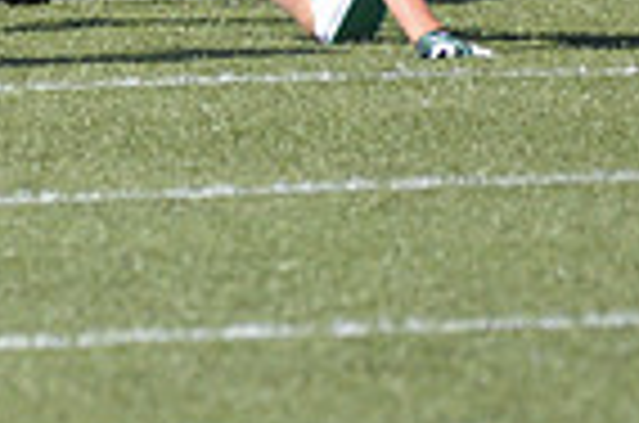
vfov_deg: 1.1
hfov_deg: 1.7
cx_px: -513
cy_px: -376
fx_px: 21713
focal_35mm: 1226
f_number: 4
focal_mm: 200
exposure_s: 1/3200
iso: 640
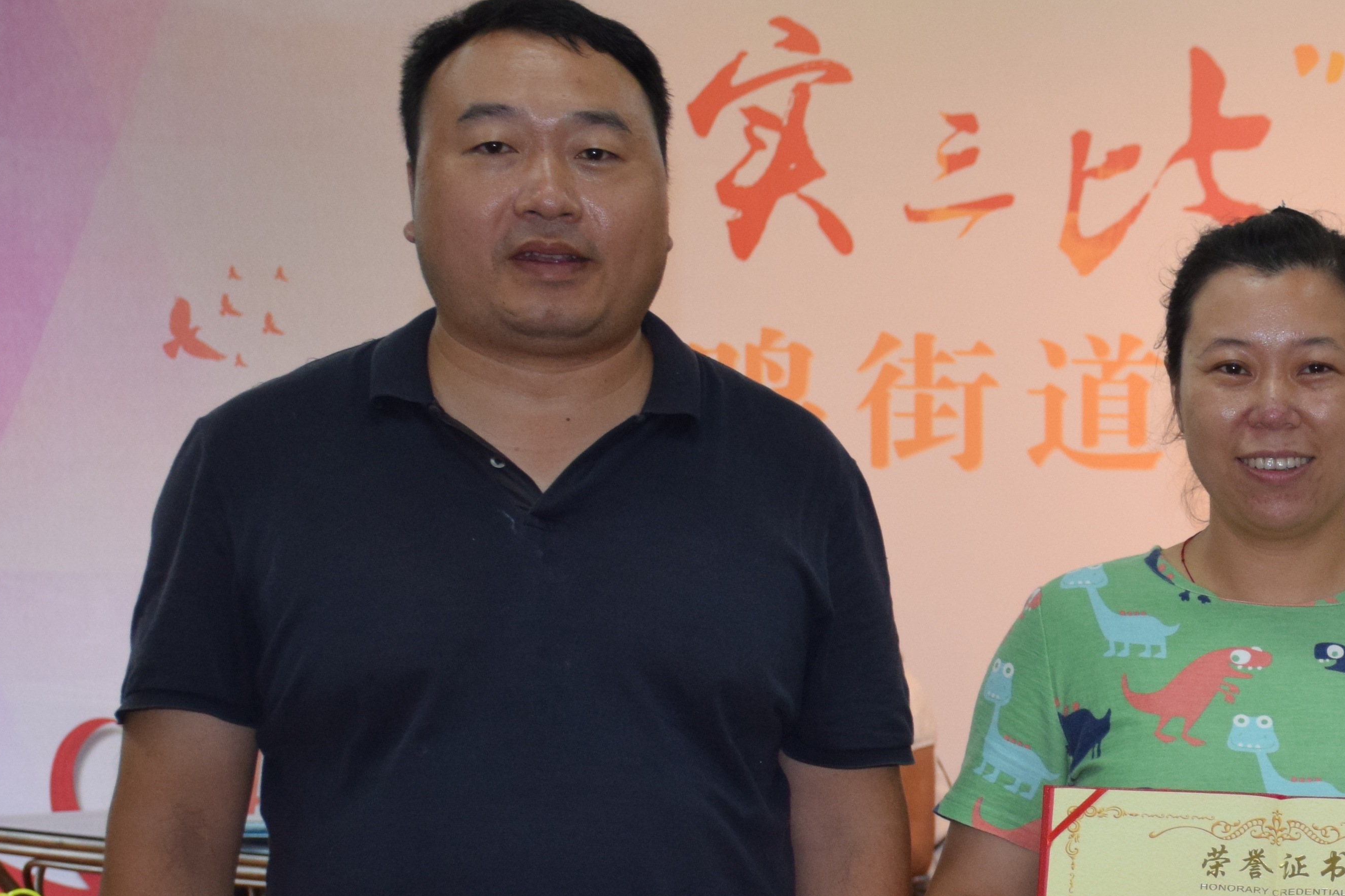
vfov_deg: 11.5
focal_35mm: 118
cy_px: 773
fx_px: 4413
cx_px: 1490
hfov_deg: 16.8
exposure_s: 1/60
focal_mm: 35
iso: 900
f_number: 4.2
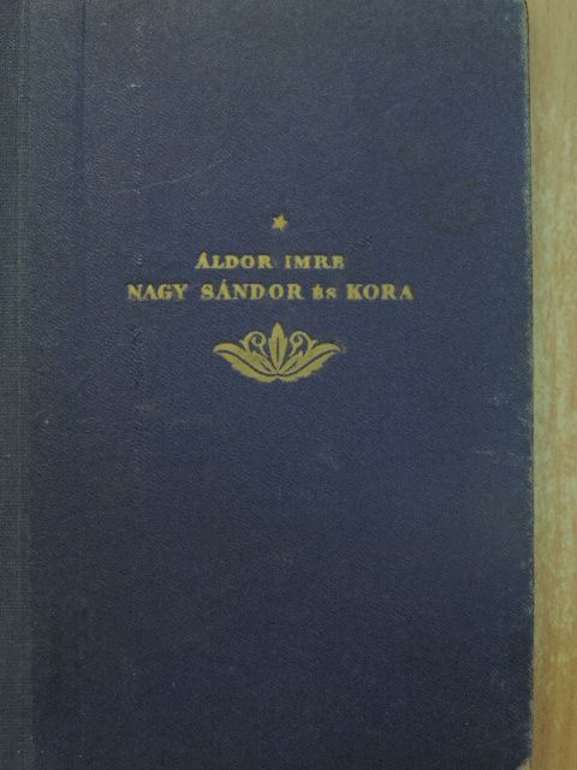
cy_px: 385
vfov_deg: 27.8
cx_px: 288
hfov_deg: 21.0
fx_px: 1556
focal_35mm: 70
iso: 800
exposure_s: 1/100
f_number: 3.9
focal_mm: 12.4
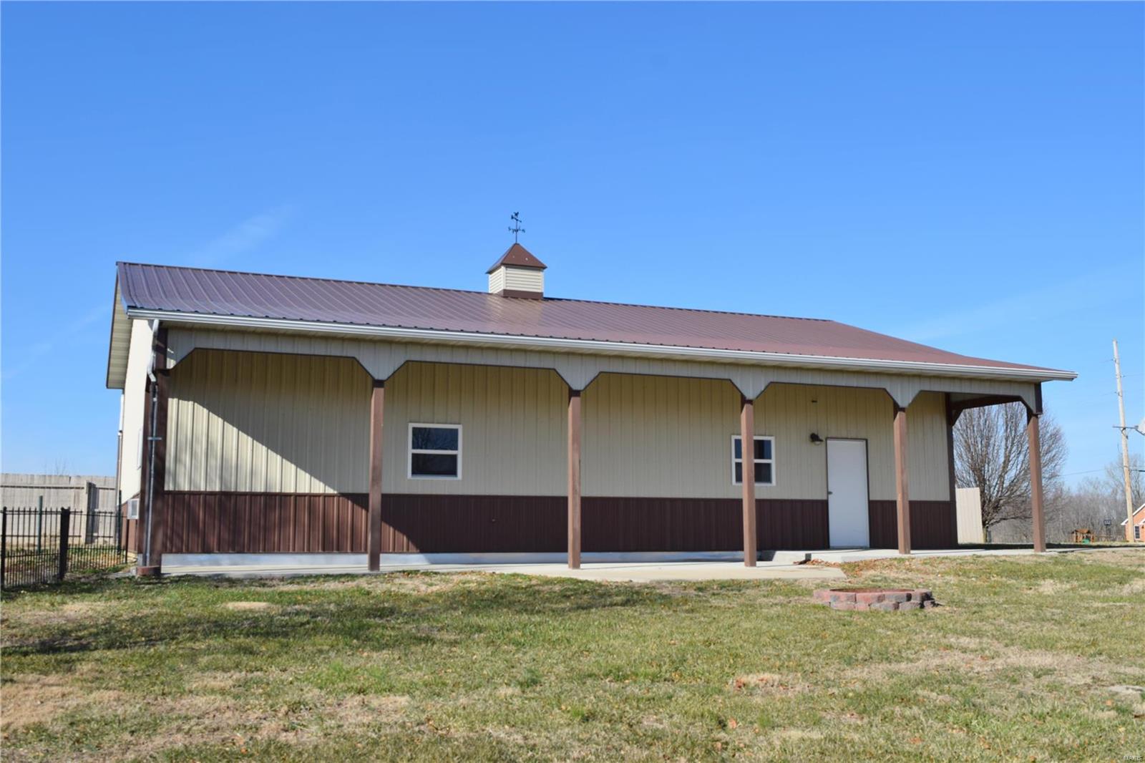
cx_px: 572
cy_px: 382
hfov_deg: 51.3
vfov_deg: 35.5
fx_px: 1192
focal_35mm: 38
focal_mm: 25
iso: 200
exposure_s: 1/400
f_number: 10
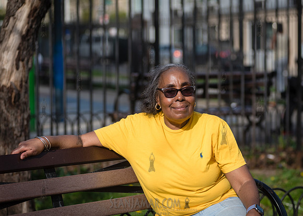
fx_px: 868
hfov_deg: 19.8
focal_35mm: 101
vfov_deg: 14.2
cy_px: 111
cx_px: 167
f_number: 3.5
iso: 200
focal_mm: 92
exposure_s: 1/2500
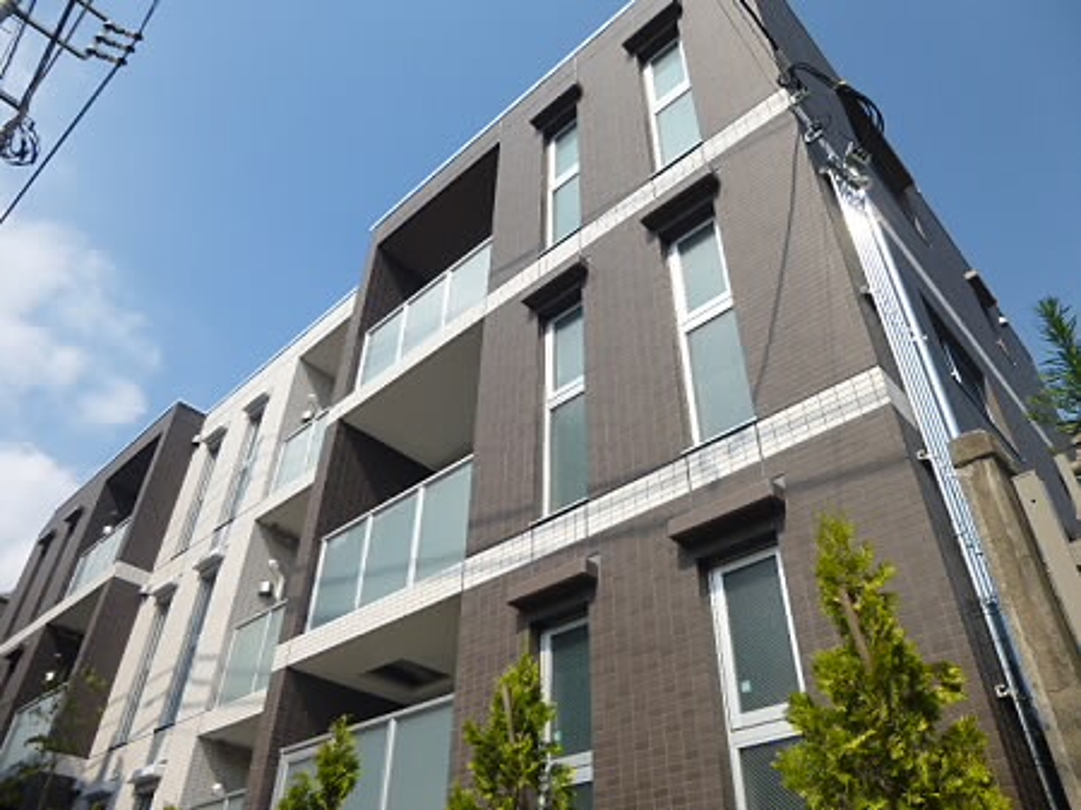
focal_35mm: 25
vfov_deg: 54.8
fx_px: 780
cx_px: 540
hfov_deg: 69.4
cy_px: 405
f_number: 9
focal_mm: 4.5
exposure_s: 1/200
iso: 100
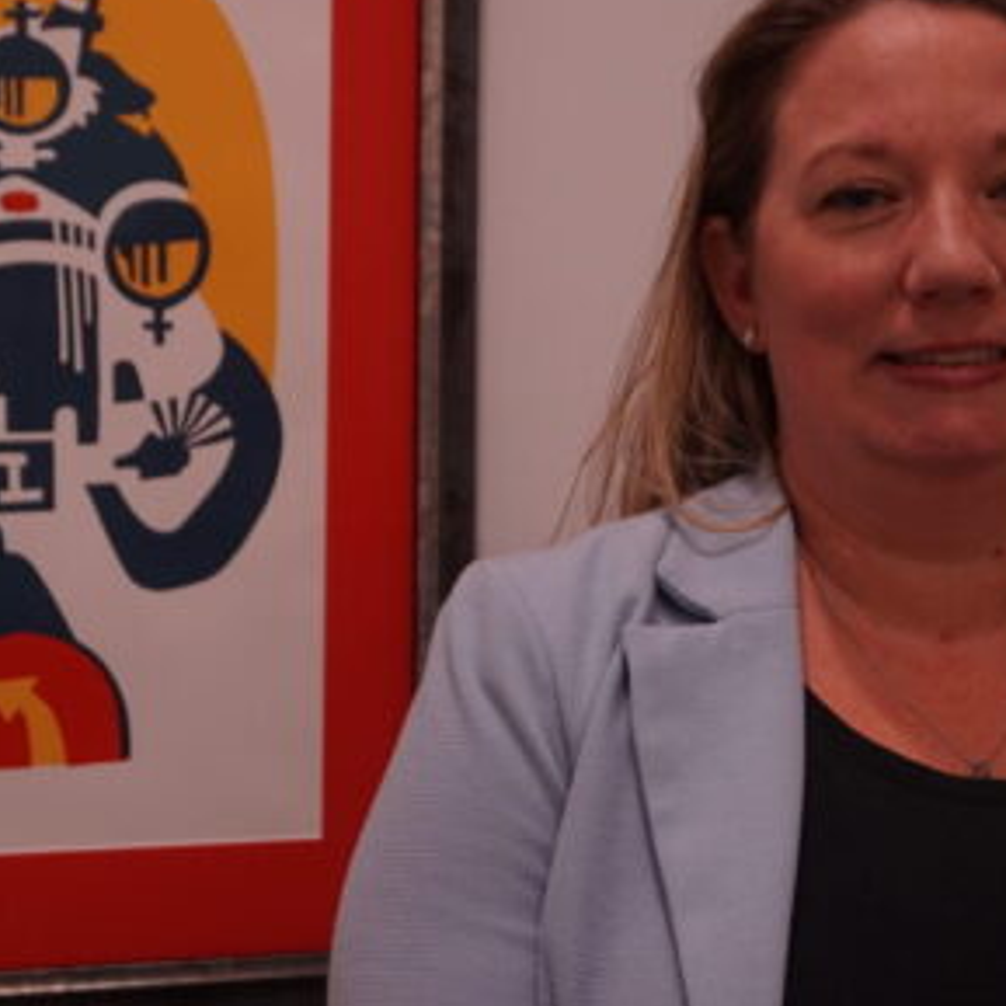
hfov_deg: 19.5
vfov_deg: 19.6
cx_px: 828
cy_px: 308
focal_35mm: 88
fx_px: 2893
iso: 125
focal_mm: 26
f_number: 5
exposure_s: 1/30
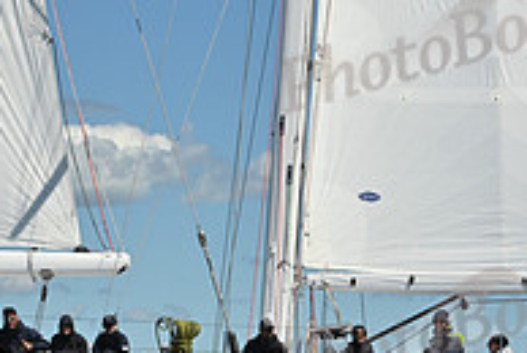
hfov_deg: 9.8
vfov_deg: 6.6
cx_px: 141
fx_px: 3064
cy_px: 221
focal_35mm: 209
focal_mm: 70
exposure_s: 1/800
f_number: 14
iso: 320
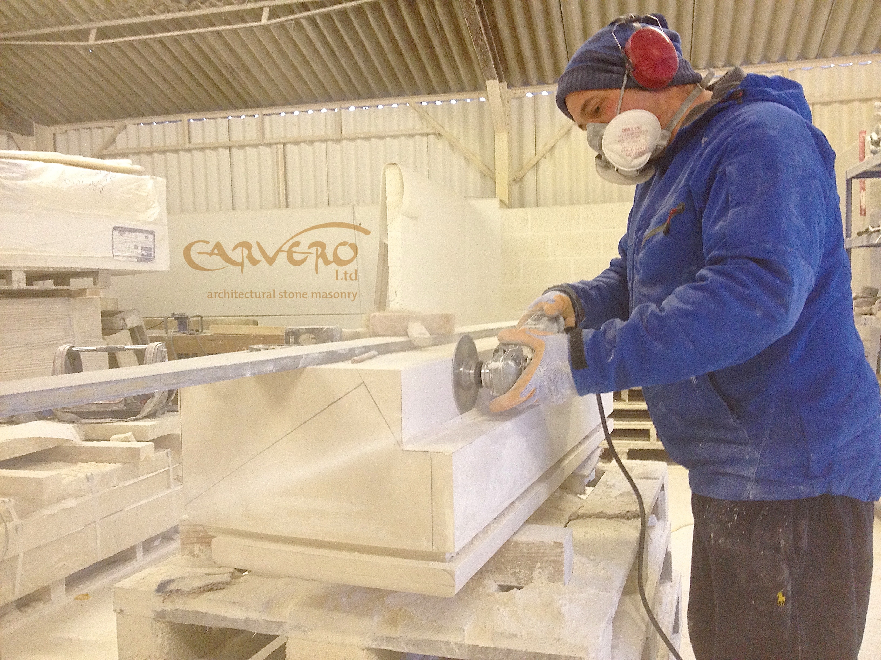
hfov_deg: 52.6
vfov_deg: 40.7
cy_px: 330
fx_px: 891
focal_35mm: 35
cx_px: 440
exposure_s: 1/20
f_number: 2.4
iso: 125
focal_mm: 4.28
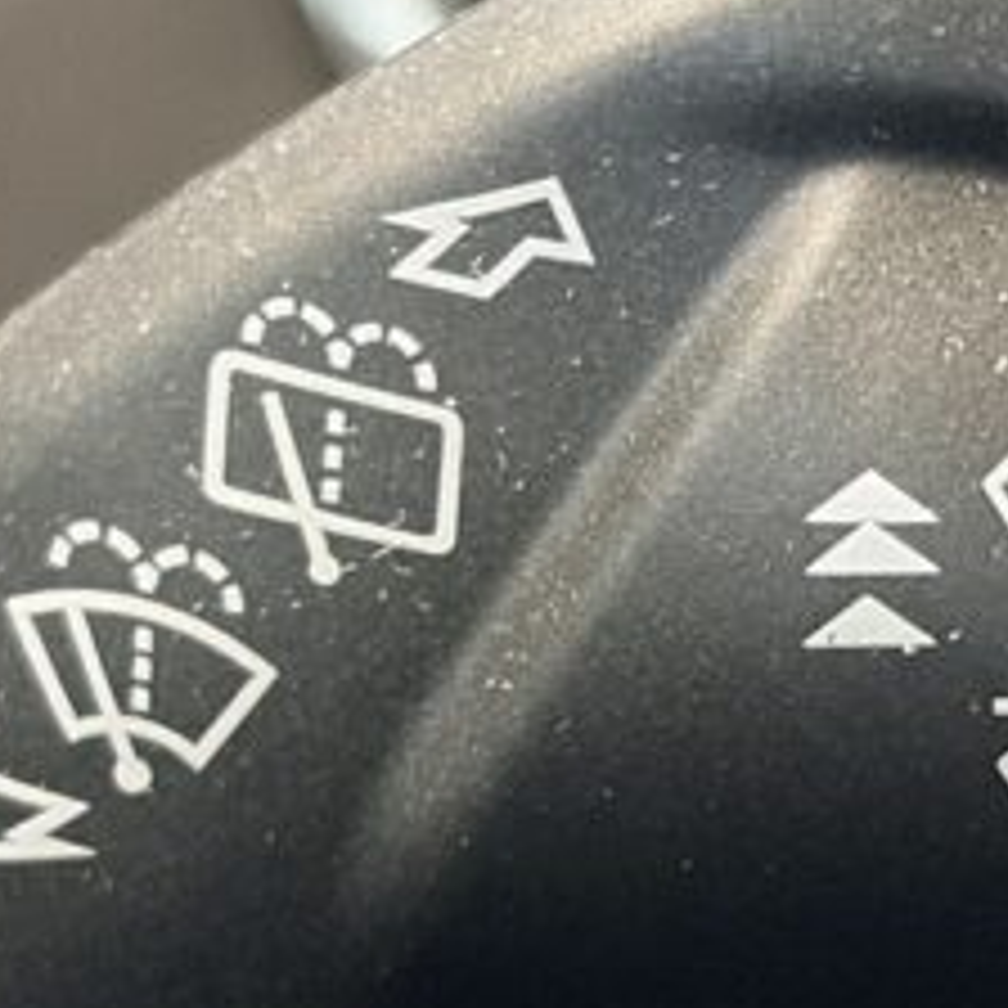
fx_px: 6918
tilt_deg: -20.5
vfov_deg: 8.3
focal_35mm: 210
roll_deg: -12.4
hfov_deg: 8.2
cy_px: 500
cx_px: 1233
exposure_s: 1/25
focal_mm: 5.96
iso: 320
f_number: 1.6
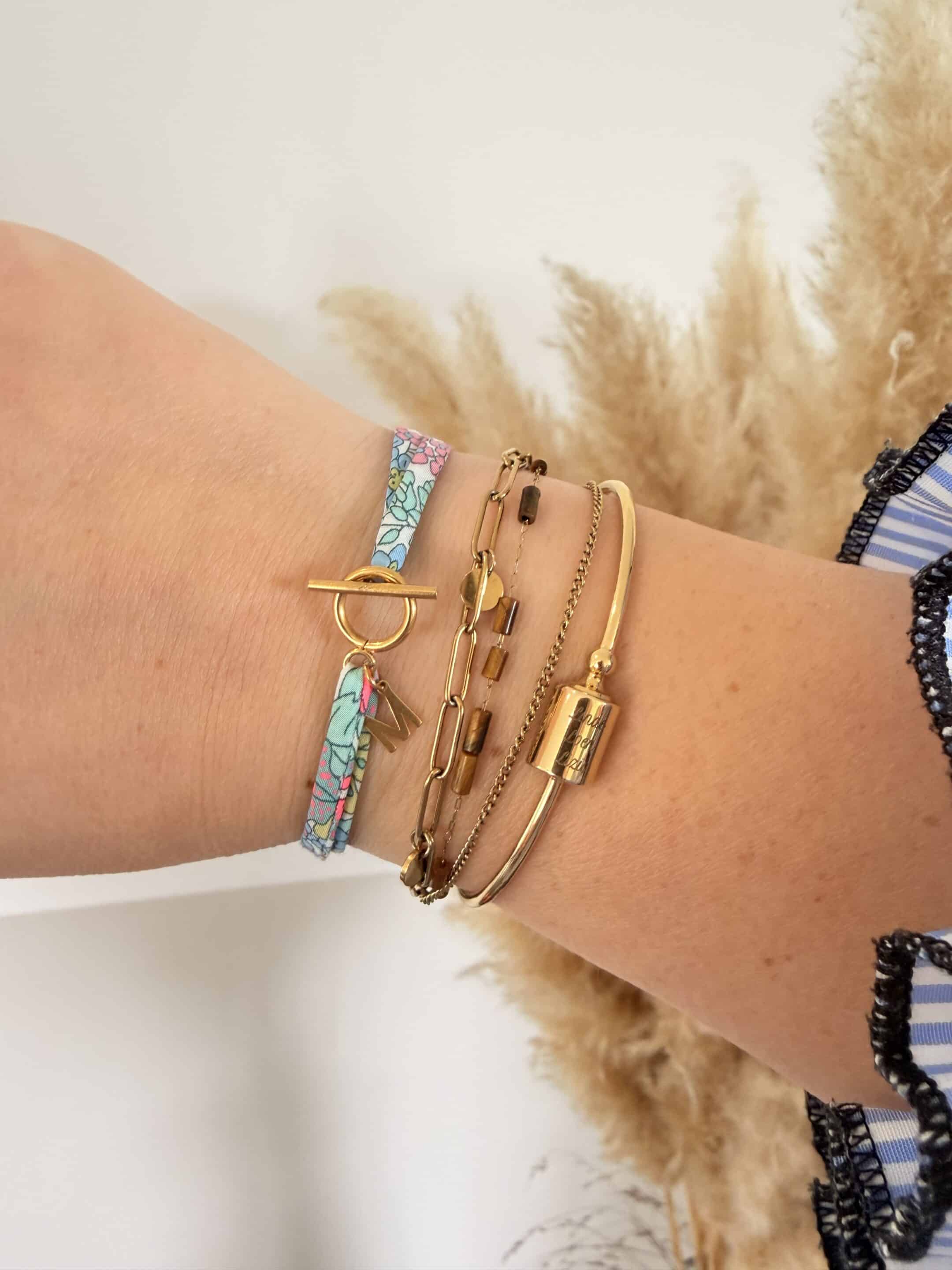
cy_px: 635
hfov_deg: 56.8
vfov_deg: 71.6
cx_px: 476
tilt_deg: -13.1
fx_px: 880
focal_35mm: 24
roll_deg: -1.6
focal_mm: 2.22
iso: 320
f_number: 2.2
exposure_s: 1/100
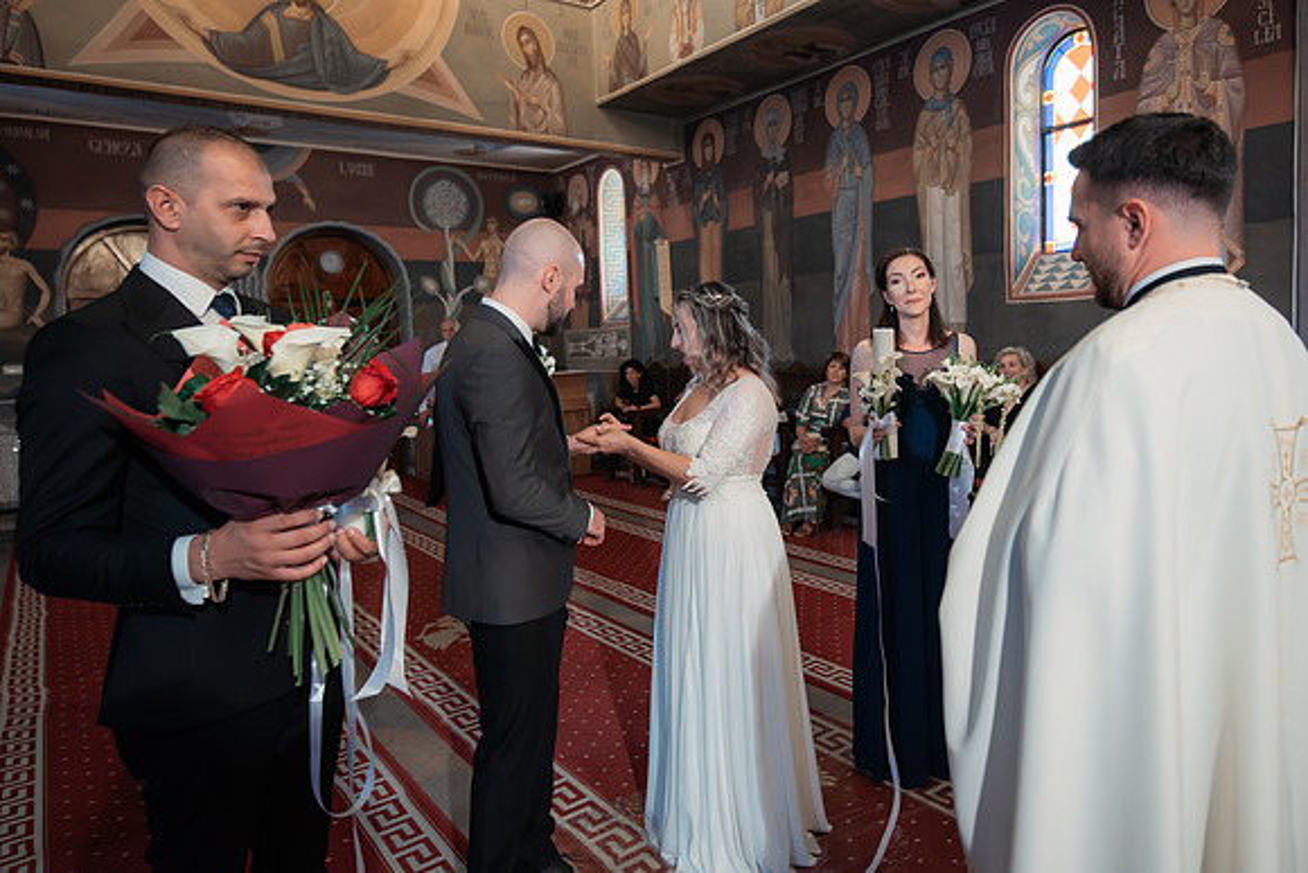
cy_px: 398
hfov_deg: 76.2
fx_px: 831
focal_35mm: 23
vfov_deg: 55.3
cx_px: 712
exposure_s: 1/200
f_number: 2.8
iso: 3200
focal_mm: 21
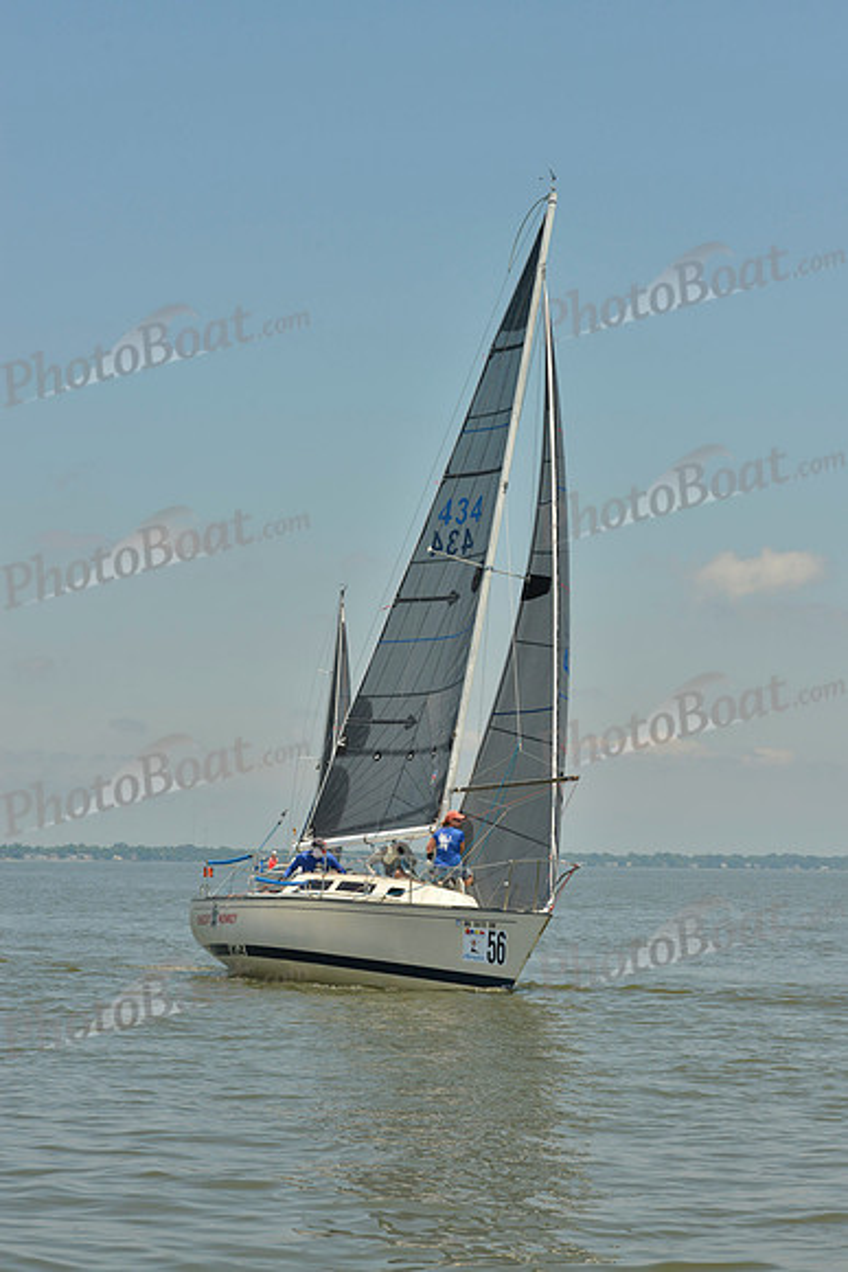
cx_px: 424
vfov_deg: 22.6
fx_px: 3178
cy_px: 636
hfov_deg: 15.2
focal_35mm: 90
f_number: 11
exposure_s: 1/800
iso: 280
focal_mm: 90
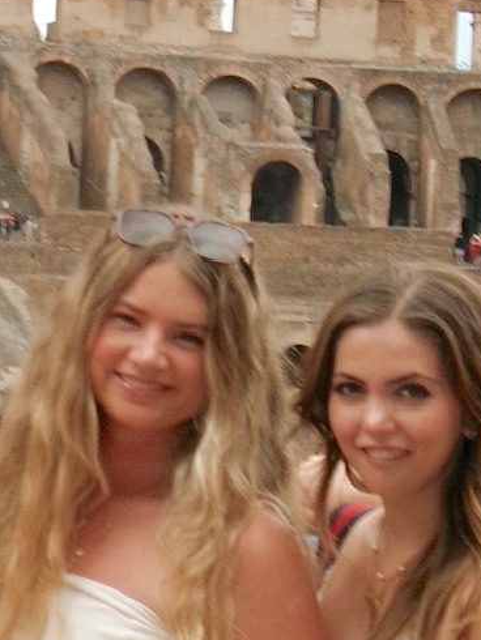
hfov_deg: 12.5
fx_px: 2166
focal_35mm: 117
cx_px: 20
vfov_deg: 16.8
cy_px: 191
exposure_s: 1/45
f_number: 10.8
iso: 100
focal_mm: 5.1
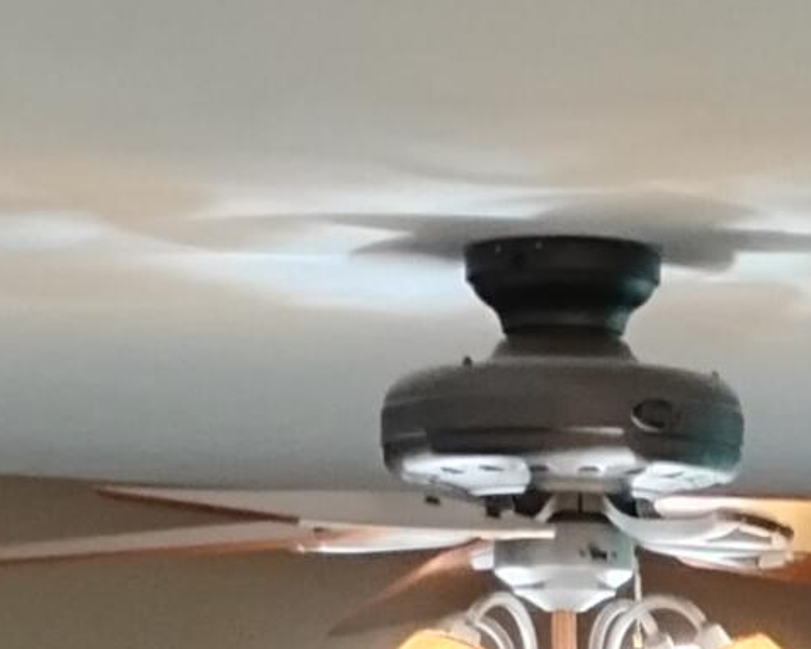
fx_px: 4130
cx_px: 706
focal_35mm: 172
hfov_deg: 11.2
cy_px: 1884
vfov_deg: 7.9
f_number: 1.8
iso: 944
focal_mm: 4.26
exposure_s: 1/30
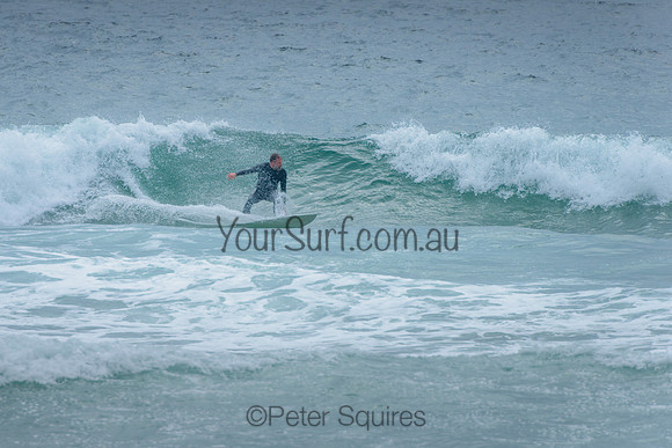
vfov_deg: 2.8
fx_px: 9151
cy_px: 187
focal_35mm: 490
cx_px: 260
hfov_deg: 4.2
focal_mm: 400
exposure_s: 1/1600
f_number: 8
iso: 500
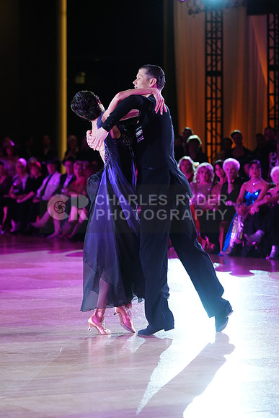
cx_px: 140
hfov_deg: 9.6
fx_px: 1661
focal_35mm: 143
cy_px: 209
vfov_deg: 14.3
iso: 3200
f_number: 4
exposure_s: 1/400
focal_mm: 143
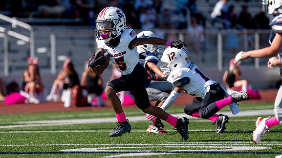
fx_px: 2549
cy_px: 69
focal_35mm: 341
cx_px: 97
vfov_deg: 3.6
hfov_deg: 6.3
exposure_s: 1/8000
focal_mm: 200
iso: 320
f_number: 2.8
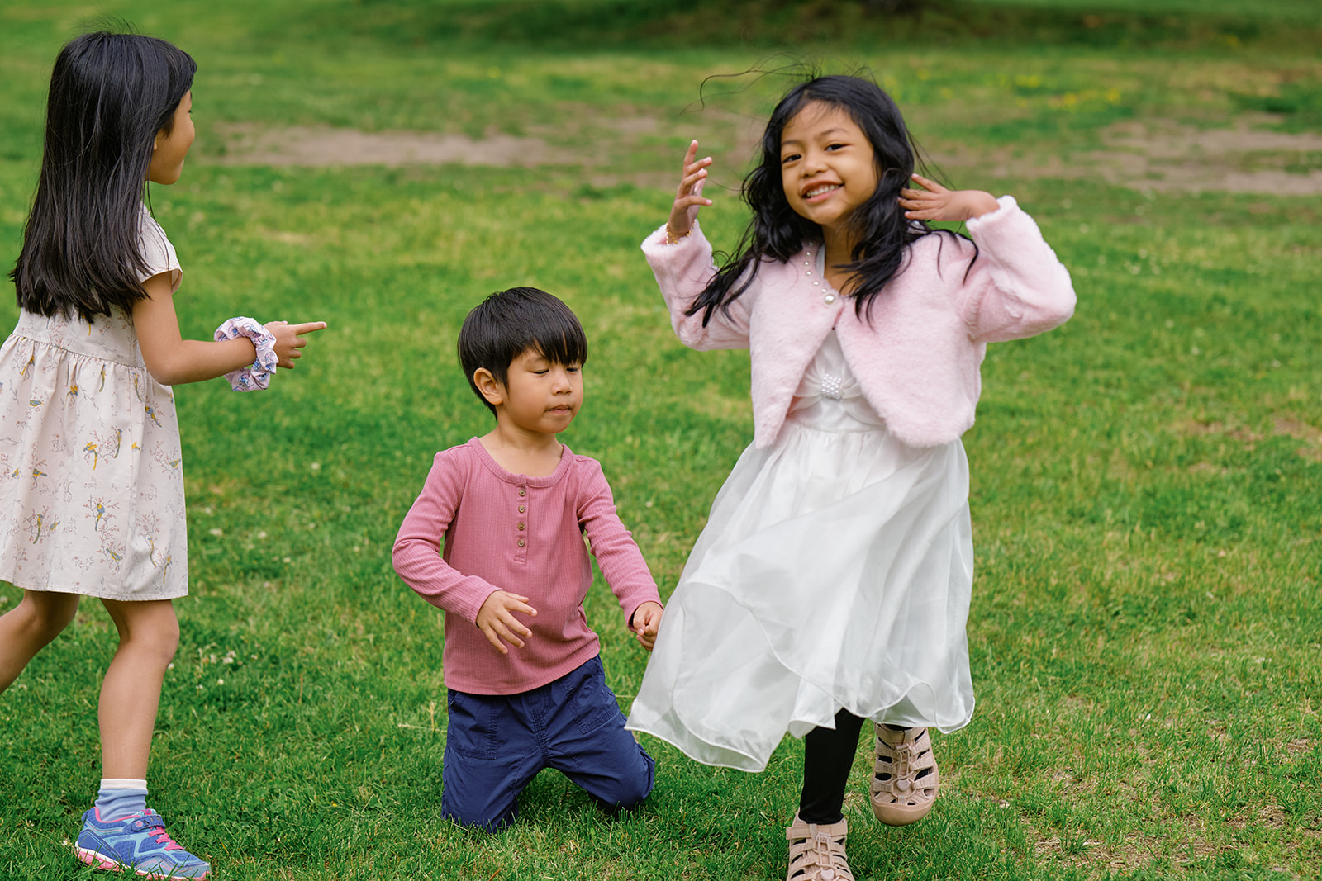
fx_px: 3085
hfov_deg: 24.2
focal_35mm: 84
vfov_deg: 16.3
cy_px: 440
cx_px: 661
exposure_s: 1/2400
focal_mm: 56
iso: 320
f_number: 2.5
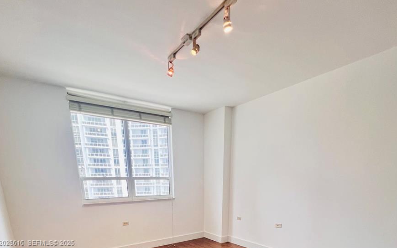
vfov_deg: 51.1
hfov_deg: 88.0
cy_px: 243
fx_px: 206
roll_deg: +0.5
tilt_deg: -15.8
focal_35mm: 19
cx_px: 195
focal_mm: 1.57
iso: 100
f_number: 1.8
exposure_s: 1/120
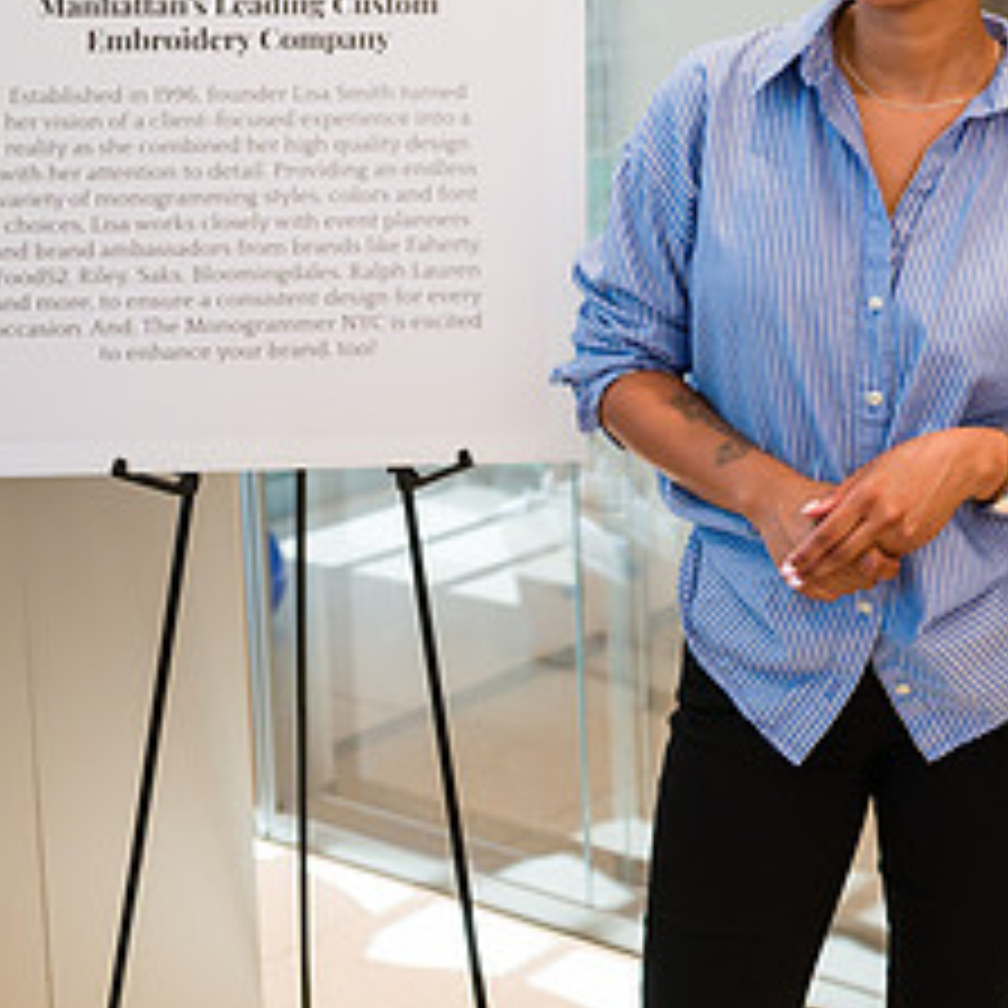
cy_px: 112
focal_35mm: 67
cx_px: 1180
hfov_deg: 23.7
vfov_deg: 25.0
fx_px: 2207
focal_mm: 29
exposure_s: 1/200
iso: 500
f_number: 3.2
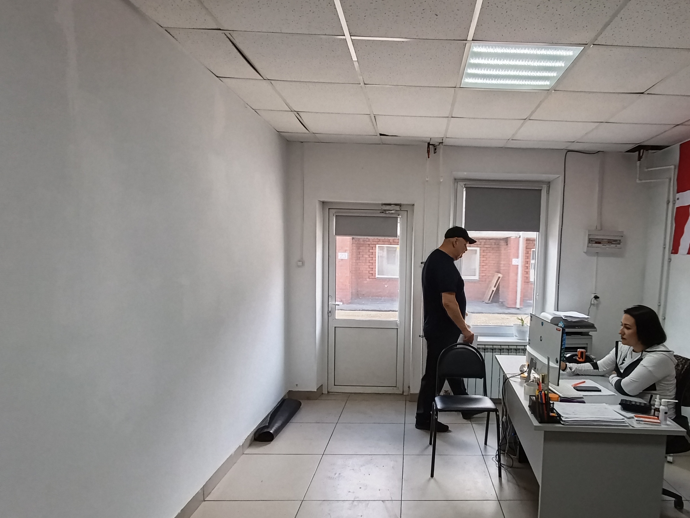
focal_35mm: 20
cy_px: 295
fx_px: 399
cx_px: 432
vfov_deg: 65.7
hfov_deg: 80.2
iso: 125
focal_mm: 1.65
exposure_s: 1/100
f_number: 2.2
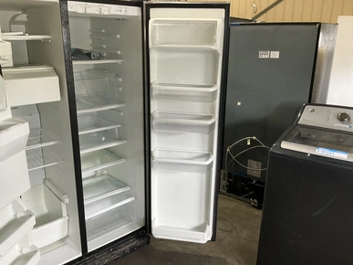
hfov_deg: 60.0
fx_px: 306
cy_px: 130
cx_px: 177
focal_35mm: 30
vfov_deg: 46.8
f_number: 1.8
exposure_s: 1/60
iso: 250
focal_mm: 3
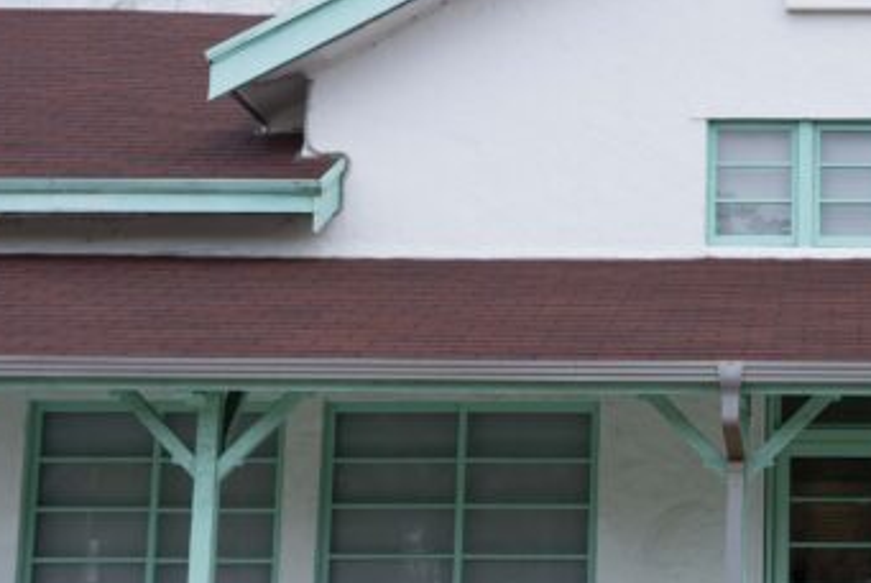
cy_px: 277
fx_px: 2034
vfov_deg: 16.3
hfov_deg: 23.0
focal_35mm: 84
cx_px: 904
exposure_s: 1/125
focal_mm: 28
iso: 100
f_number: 8
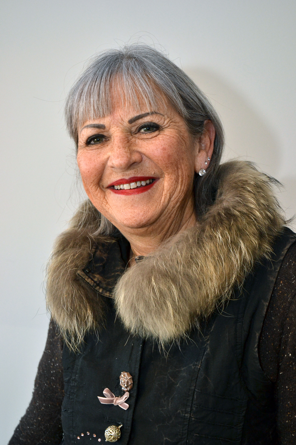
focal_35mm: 69
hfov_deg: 19.7
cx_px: 148
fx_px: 851
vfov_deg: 29.2
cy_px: 222
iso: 400
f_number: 4.5
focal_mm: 46
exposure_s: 1/60
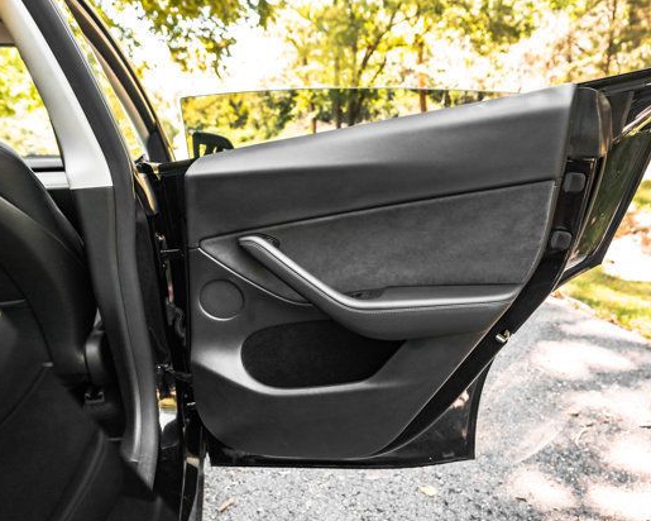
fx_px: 539
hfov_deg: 62.2
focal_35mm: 28
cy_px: 267
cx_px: 327
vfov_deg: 51.5
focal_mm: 24
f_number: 4
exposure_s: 1/320
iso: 1600
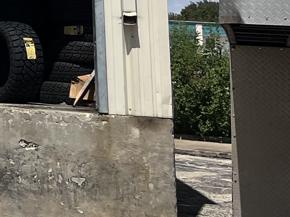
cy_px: -132
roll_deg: -2.5
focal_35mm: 126
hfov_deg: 12.6
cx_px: -379
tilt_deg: +10.2
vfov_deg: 11.2
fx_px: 1056
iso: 50
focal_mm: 5.1
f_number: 1.6
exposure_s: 1/5848
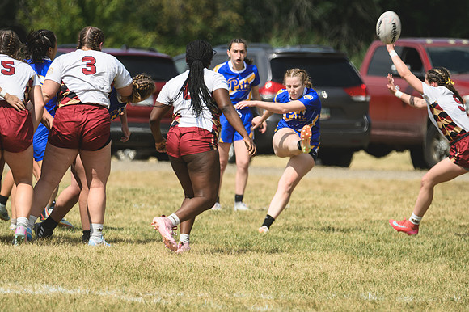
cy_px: 156
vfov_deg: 2.2
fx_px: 8203
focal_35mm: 630
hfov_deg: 3.3
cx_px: 234
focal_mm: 420
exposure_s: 1/1000
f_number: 6
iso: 160
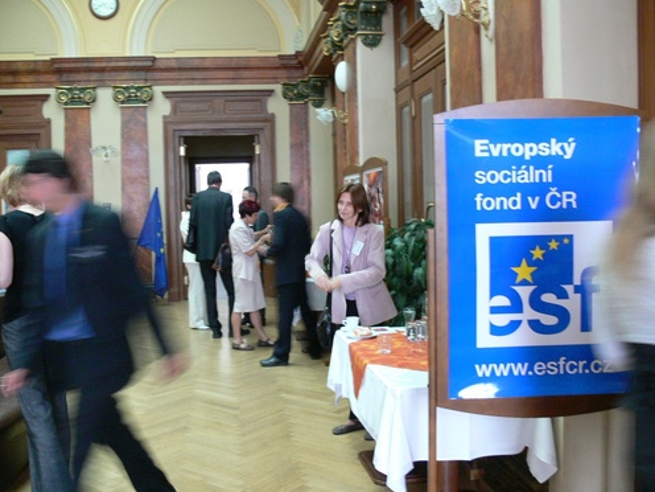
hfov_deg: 51.3
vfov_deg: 39.7
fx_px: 681
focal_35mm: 36
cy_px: 248
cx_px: 320
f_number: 2.8
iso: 200
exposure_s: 1/10
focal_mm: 7.4
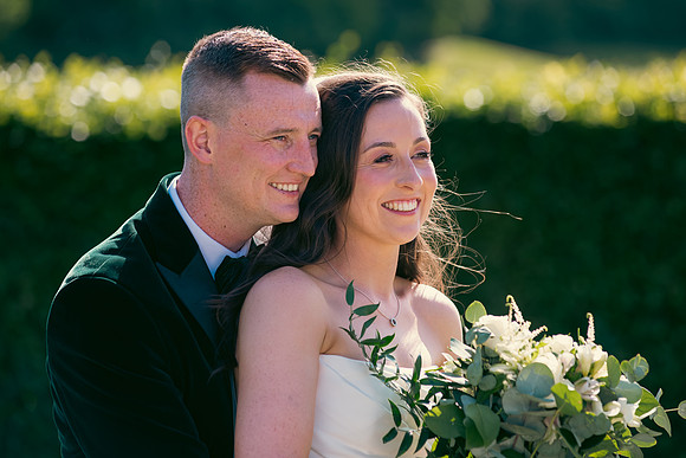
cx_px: 343
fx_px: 2573
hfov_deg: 15.2
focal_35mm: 135
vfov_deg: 10.2
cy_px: 229
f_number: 3.5
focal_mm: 135
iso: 200
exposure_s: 1/640
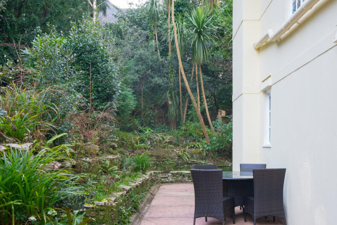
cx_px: 178
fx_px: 421
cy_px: 142
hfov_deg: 43.6
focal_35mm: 45
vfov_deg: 29.7
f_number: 11
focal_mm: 35
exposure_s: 1/50
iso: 2000
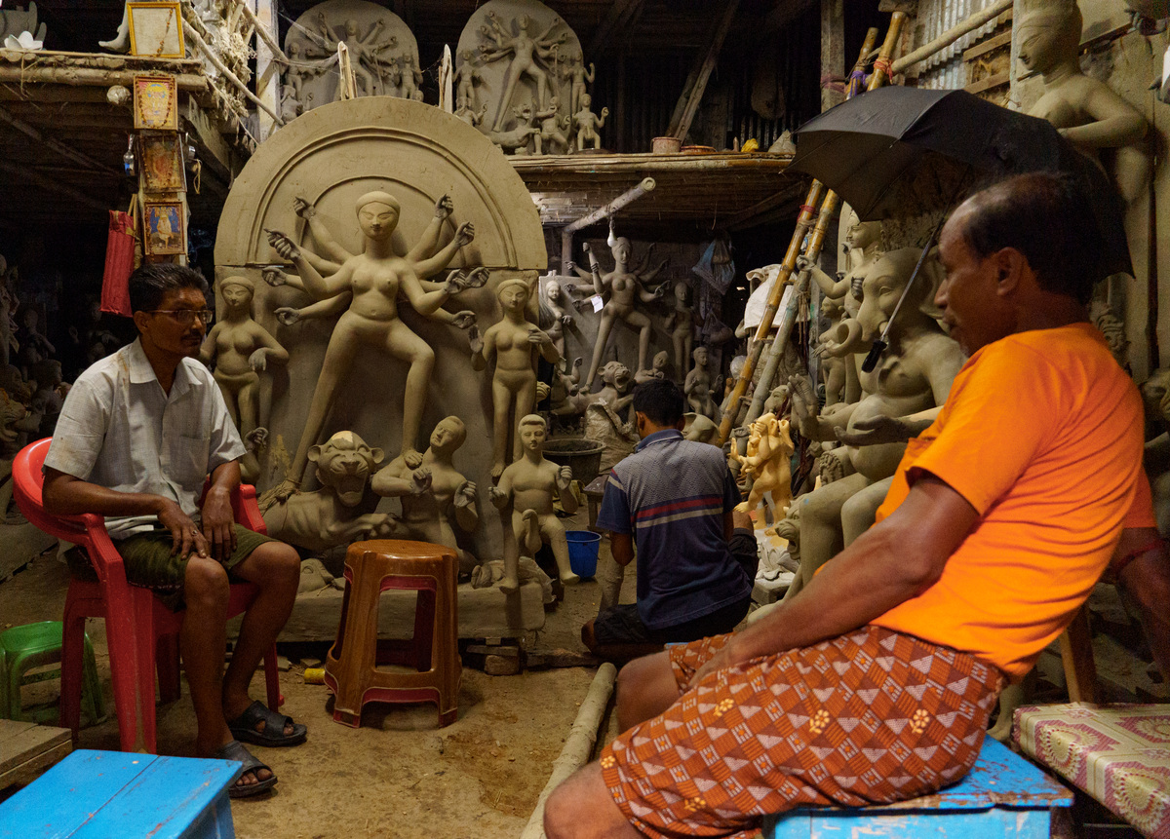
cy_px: 433
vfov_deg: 46.6
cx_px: 529
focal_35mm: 29
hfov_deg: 61.9
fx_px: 974
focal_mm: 18
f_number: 3.5
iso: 2000
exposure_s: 1/100
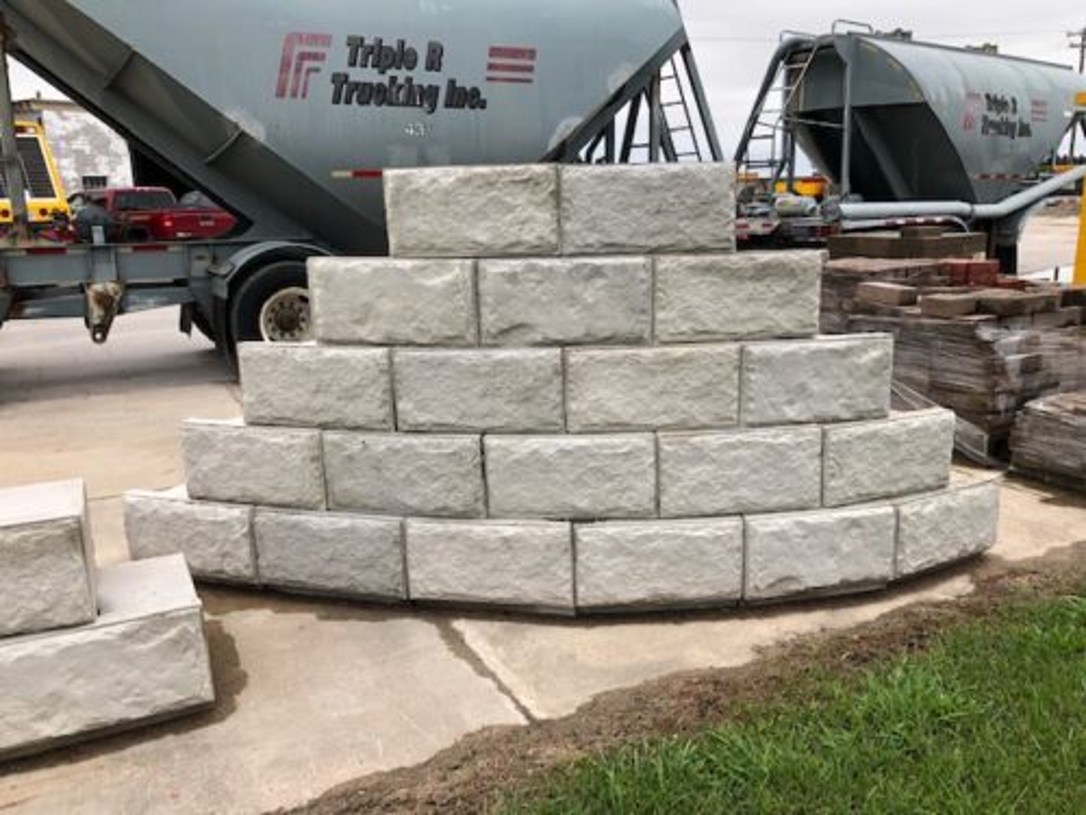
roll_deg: +0.9
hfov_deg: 63.4
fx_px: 878
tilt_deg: -14.0
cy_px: 408
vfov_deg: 49.7
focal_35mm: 28
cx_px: 543
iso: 20
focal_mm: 4
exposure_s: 1/154
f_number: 1.8
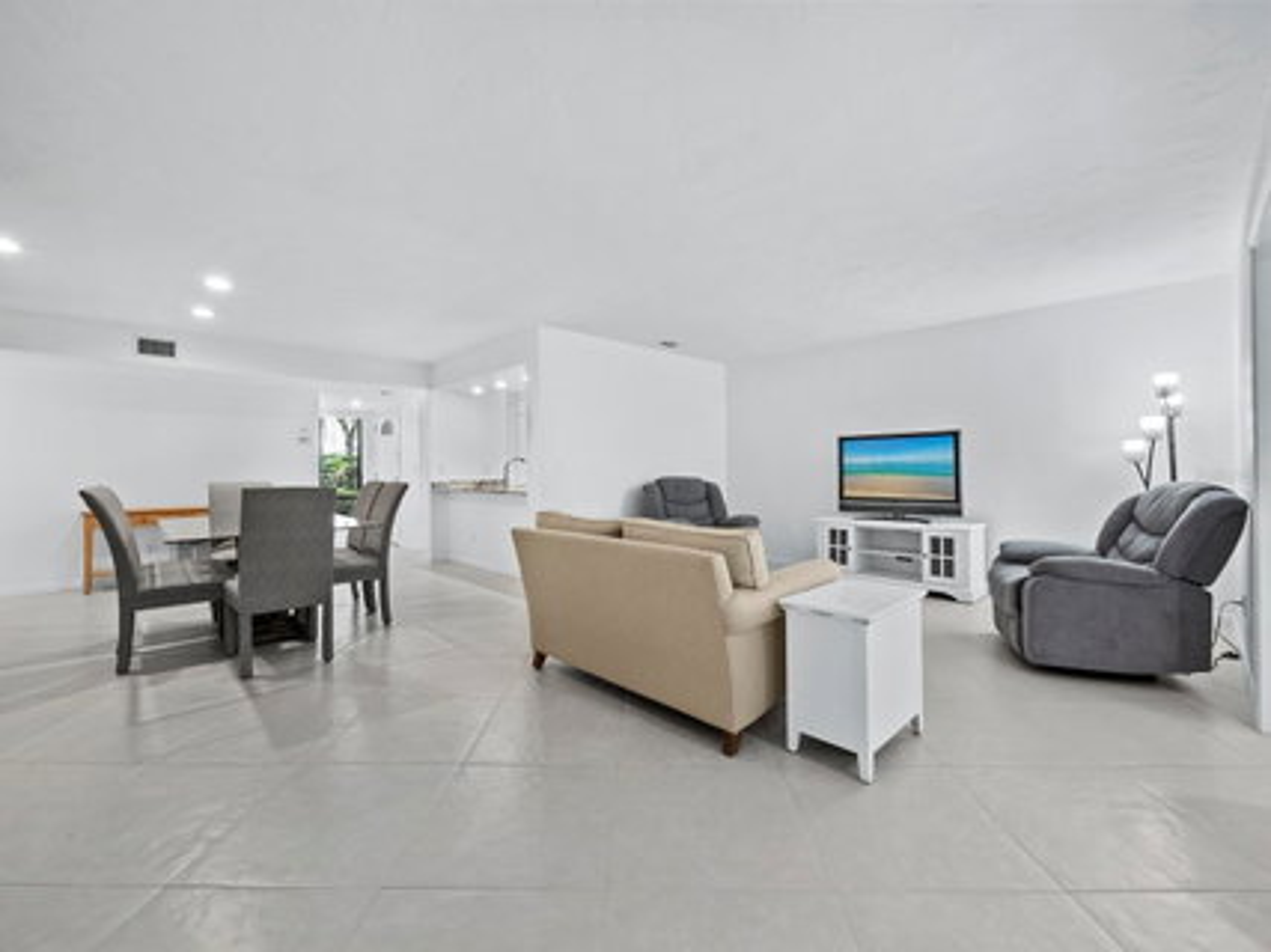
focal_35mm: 14
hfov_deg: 102.1
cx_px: 636
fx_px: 514
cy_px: 476
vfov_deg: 85.6
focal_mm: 7
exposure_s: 1/1.25
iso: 400
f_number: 10
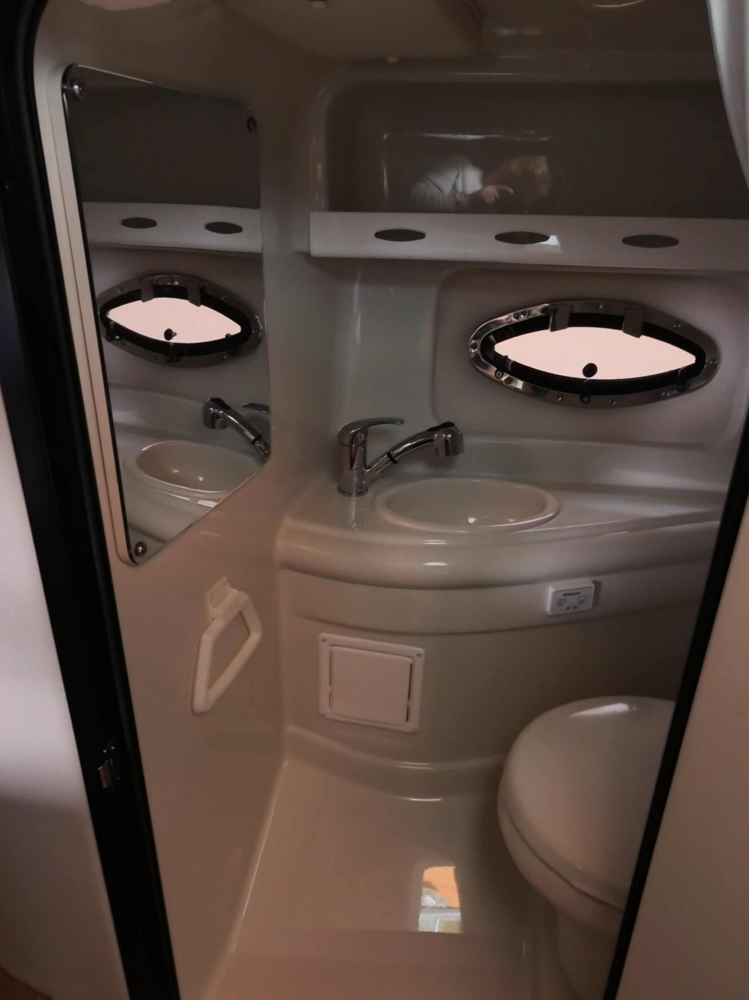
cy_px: 500
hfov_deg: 78.1
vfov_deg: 94.5
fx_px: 462
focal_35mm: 16
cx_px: 374
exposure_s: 1/10
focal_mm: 8
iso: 3200
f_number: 4
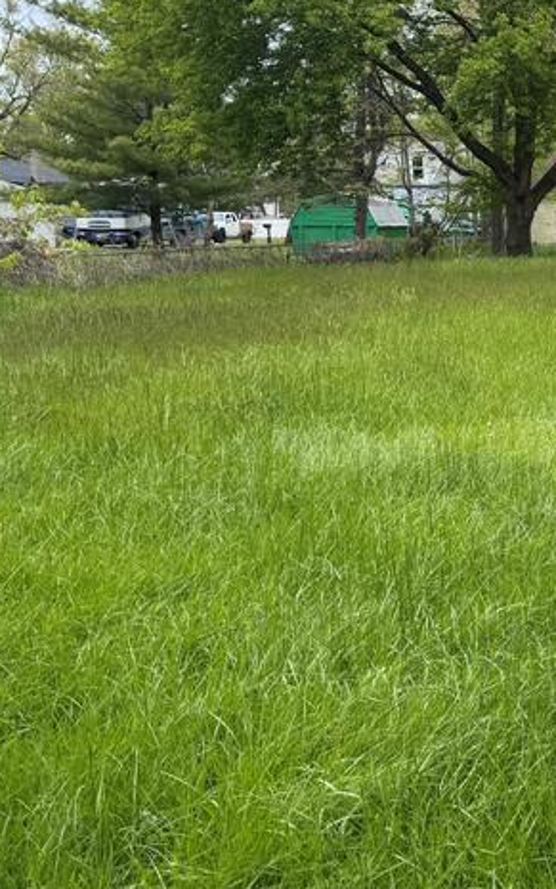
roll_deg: +1.9
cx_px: 711
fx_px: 1356
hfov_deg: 21.1
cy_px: 329
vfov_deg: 36.0
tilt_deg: -4.6
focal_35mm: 56
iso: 100
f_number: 1.78
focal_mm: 6.76
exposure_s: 1/2299
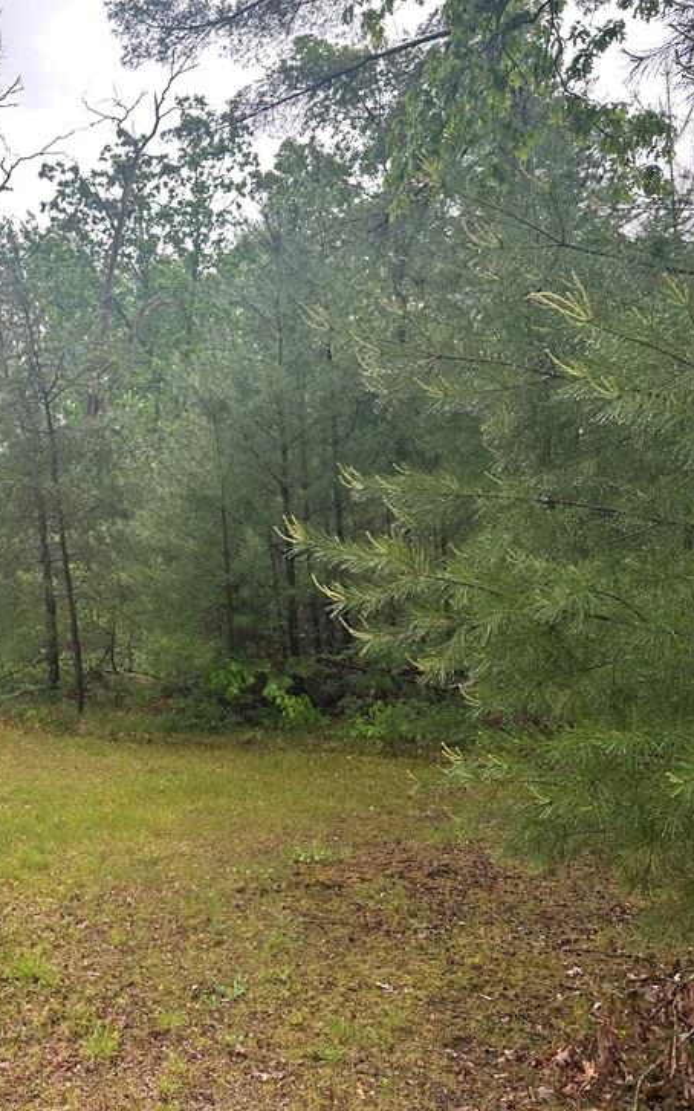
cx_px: 44
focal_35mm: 35
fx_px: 1060
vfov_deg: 55.3
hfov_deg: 33.9
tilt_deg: -6.1
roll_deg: +2.4
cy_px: 572
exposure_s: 1/306
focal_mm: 6.86
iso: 80
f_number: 1.78
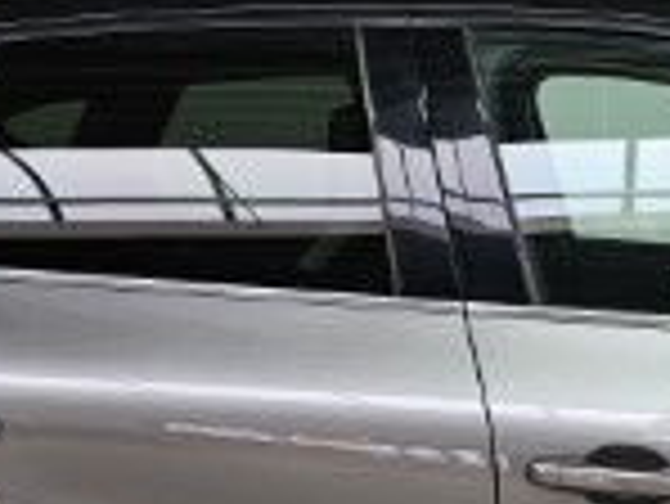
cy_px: 626
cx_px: 657
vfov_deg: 14.4
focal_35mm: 99
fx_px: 1918
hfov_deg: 19.3
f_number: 1.7
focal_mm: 6.3
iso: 64
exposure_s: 1/180
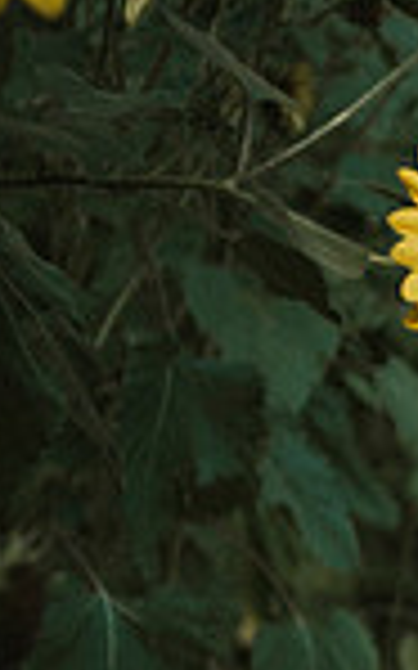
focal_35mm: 278
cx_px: 1196
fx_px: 5072
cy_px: 501
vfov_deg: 7.5
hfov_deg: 4.5
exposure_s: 1/320
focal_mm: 70
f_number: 2.8
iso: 100
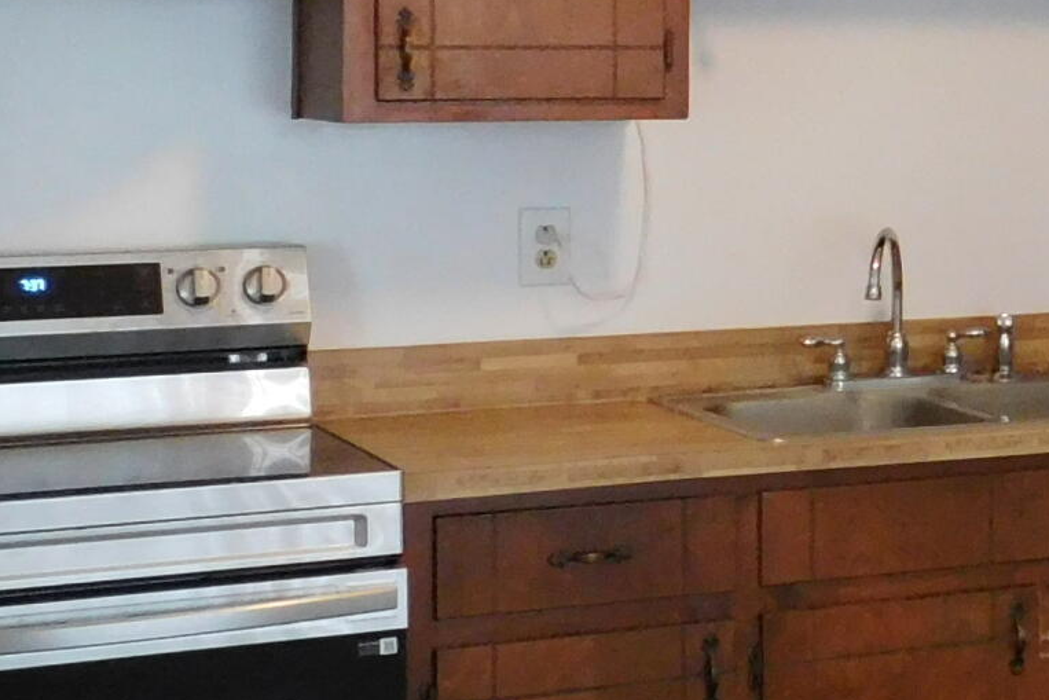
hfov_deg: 19.9
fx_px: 2739
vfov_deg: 14.5
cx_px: 1379
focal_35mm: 94
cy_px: 142
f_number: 3
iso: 400
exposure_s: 1/25
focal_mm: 4
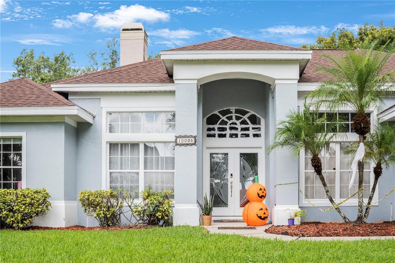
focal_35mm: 36
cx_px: 198
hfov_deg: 53.1
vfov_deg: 36.8
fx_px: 395
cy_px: 132
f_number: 13
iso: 800
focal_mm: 24
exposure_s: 1/40
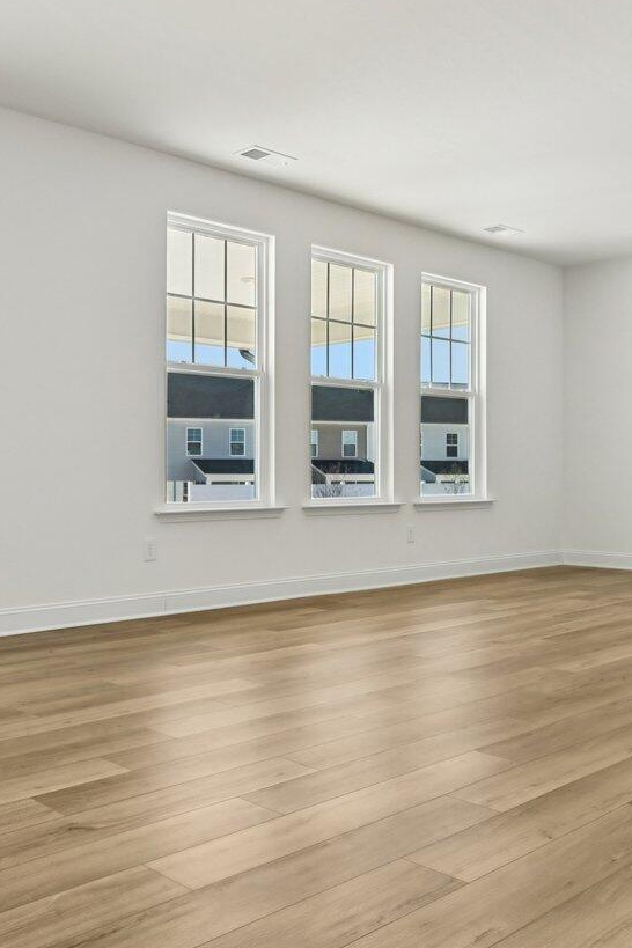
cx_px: 286
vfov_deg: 54.4
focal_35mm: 35
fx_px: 922
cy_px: 479
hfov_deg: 37.8
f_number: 8
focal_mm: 14
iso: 100
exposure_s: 1/125
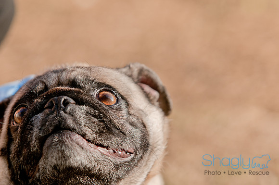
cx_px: 140
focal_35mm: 202
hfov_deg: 10.2
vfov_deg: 6.8
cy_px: 92
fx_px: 1567
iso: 250
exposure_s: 1/500
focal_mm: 135
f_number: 5
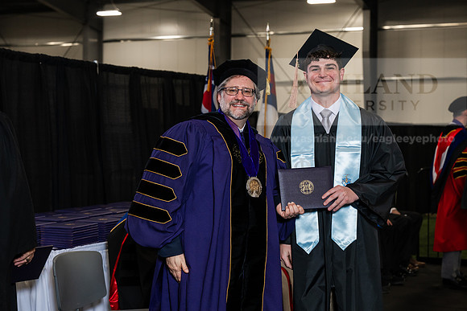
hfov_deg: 30.1
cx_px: 234
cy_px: 156
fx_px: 869
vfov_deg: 20.3
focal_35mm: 67
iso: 1250
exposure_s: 1/200
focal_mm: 67
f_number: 5
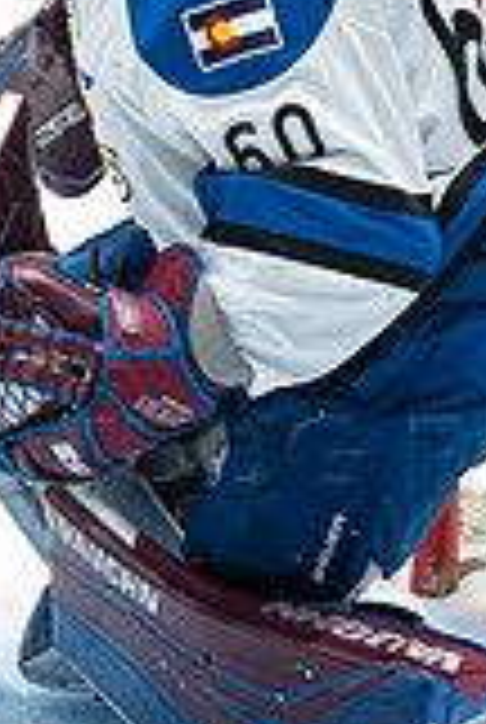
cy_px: 436
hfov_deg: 0.8
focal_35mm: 1672
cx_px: 252
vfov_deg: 1.2
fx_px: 33711
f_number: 4
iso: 2000
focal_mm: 600
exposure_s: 1/800
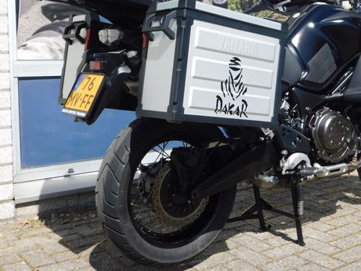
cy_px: 85
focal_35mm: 50
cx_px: 223
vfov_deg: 28.9
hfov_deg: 38.0
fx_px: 522
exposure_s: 1/800
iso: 125
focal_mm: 6.3
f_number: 3.5
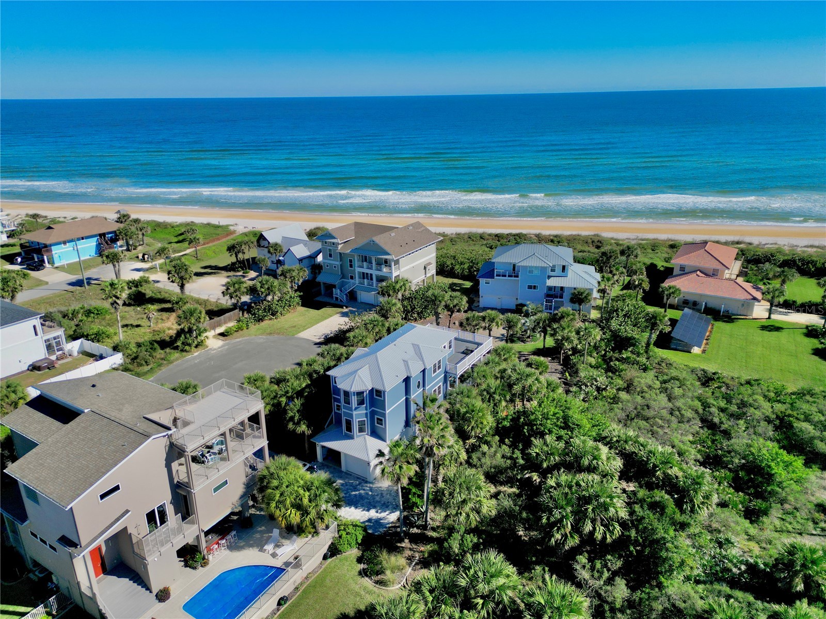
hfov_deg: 71.6
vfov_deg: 56.8
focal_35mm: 24
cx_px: 413
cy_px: 310
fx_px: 573
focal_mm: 6.72
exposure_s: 1/5000
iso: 110
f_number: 1.7
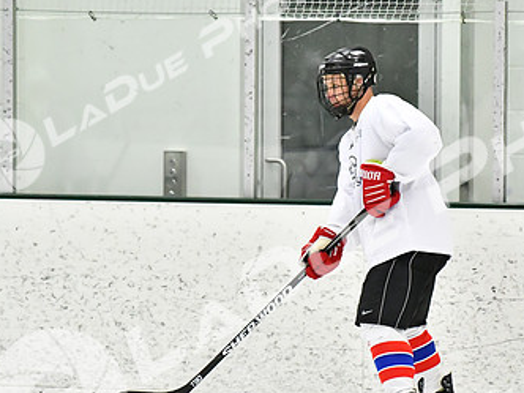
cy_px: 238
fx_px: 6673
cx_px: 336
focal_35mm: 441
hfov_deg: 4.5
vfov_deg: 3.4
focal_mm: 175
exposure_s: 1/1600
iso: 6400
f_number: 2.8
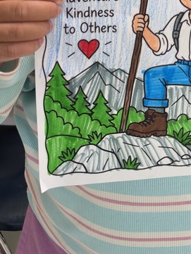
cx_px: 150
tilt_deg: -11.8
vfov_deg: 24.6
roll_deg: -1.6
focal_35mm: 68
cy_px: -82
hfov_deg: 21.4
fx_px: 500
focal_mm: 6.93
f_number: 1.8
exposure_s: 1/60
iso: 200
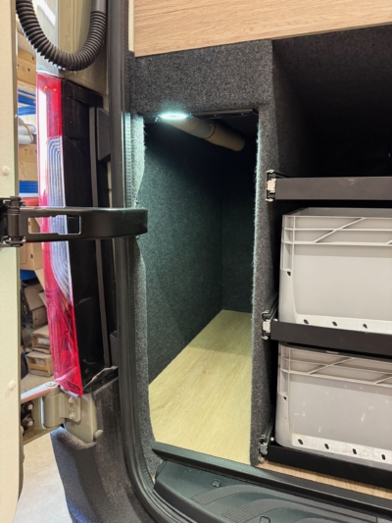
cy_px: 262
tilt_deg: -10.7
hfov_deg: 56.8
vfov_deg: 71.6
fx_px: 362
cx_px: 196
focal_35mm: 24
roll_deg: +0.1
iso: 640
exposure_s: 1/33
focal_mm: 6.76
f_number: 1.78
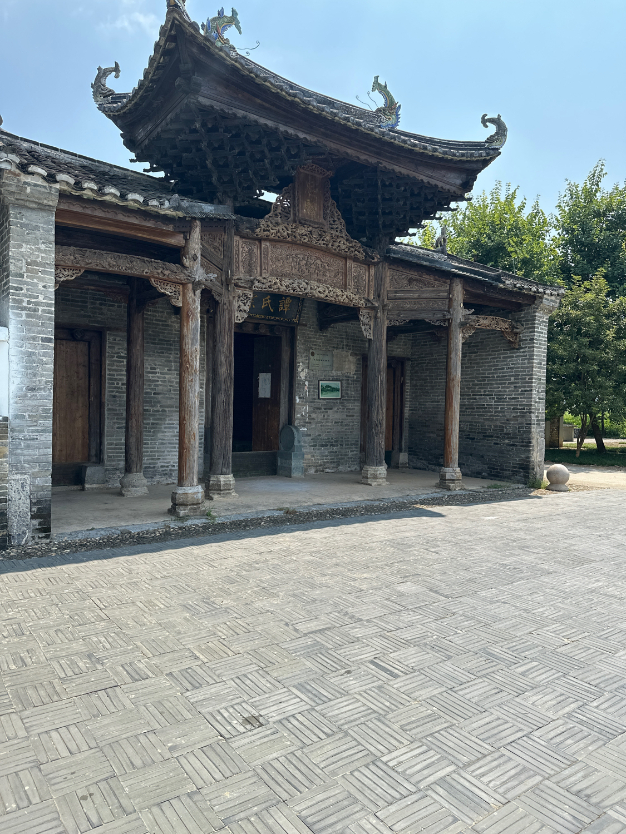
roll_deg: -0.7
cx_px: 313
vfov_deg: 71.6
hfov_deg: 56.8
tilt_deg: -1.3
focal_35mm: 24
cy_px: 417
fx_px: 579
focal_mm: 6.86
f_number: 1.78
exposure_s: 1/3356
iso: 80
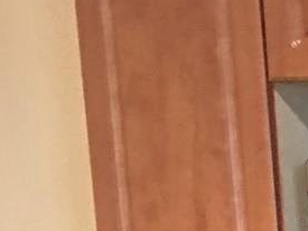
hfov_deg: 9.5
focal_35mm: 169
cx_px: 877
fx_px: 1503
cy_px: 462
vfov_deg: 8.3
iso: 64
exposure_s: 1/4
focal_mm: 4.15
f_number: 2.2
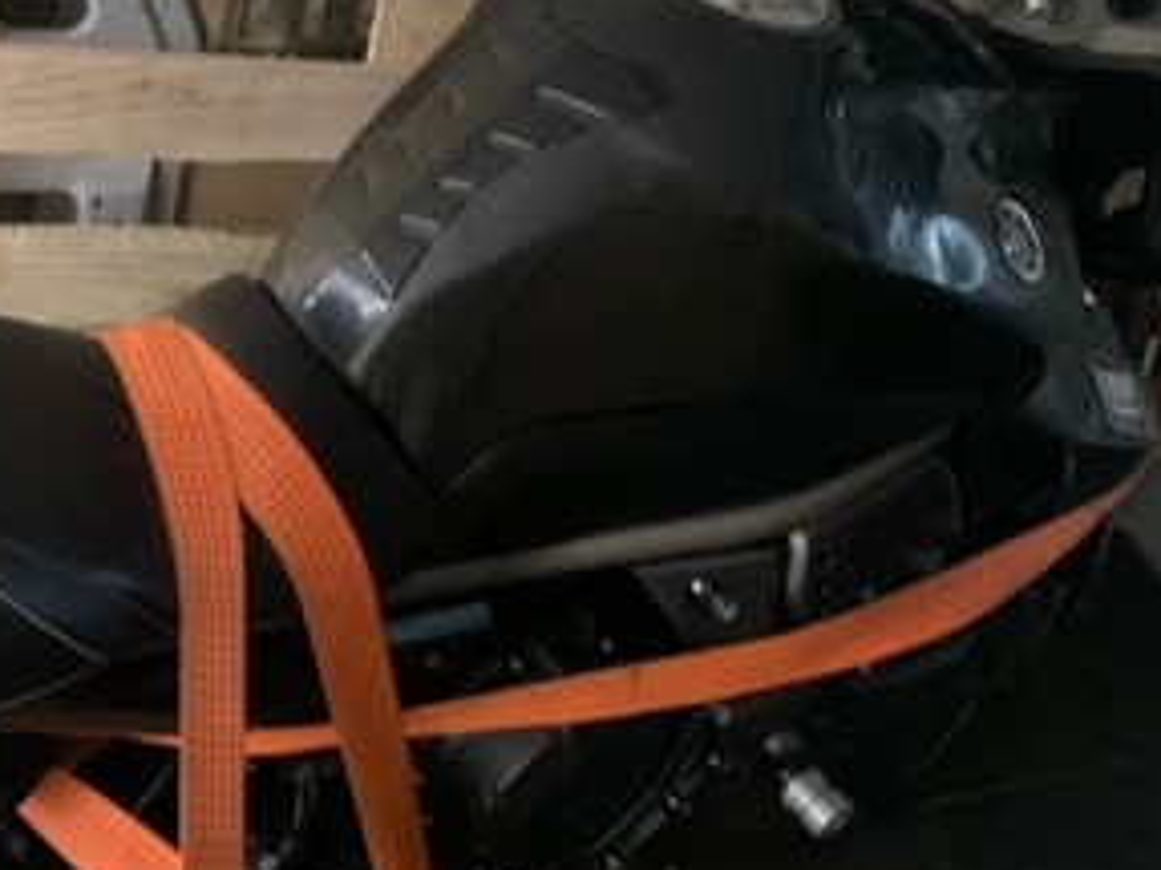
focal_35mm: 58
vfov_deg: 25.2
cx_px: 206
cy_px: 473
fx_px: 1944
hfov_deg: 32.2
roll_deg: -5.8
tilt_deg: -42.2
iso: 640
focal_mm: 4.25
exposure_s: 1/17
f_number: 1.8
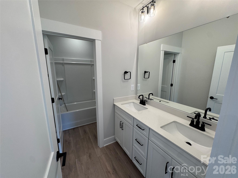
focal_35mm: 14
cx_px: 119
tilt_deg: -10.5
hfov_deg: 102.1
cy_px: 89
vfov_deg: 85.7
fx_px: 96
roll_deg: -0.9
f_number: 2.2
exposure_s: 1/120
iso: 100
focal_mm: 2.22
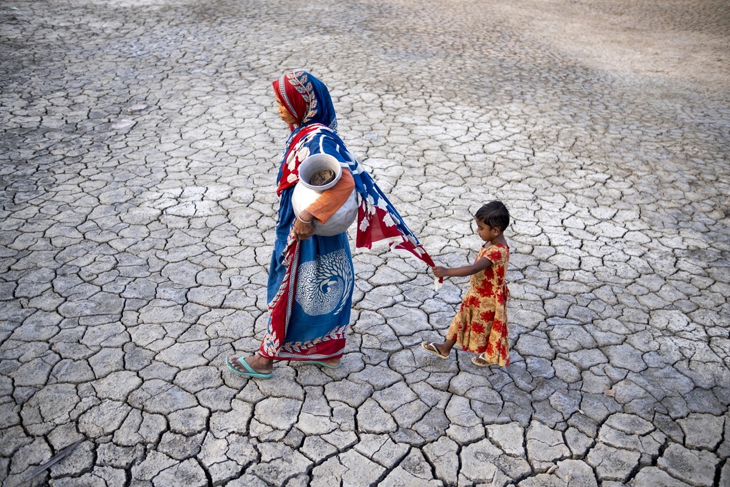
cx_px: 365
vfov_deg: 37.9
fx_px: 710
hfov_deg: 54.4
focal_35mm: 35
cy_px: 244
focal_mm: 23
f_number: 1.6
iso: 200
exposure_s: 1/1000
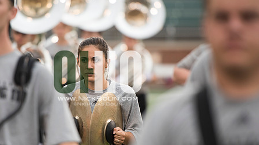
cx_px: 98
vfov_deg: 4.4
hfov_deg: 7.9
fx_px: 1874
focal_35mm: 273
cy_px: 78
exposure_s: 1/1250
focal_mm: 200
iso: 1000
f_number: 2.8
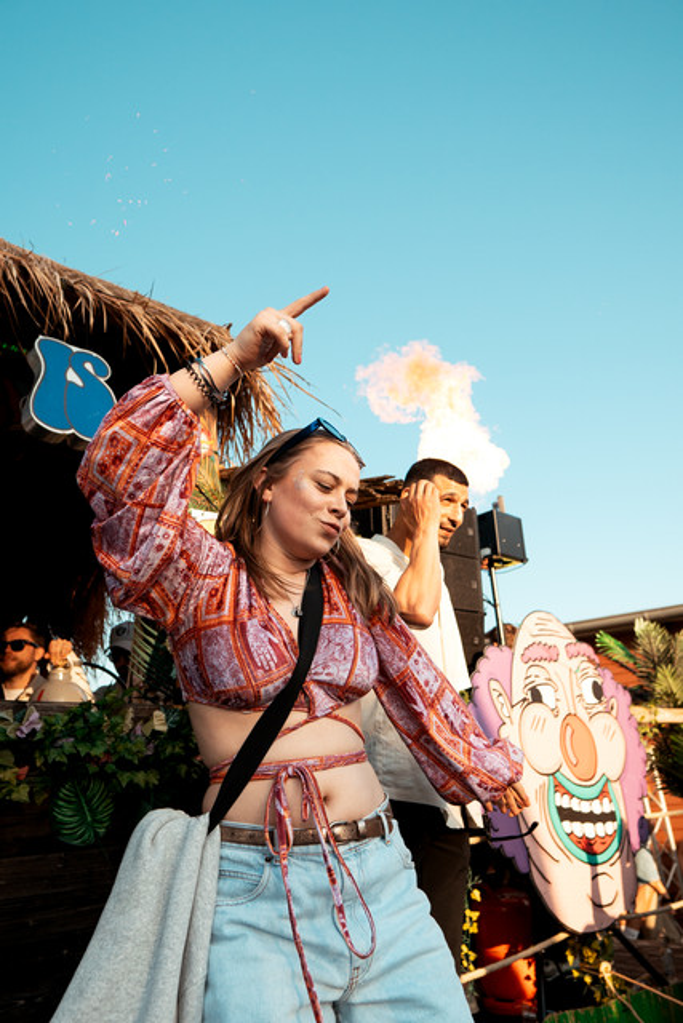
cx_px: 342
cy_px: 512
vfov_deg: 73.7
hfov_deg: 53.2
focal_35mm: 24
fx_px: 683
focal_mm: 16
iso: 320
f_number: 2.8
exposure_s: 1/800
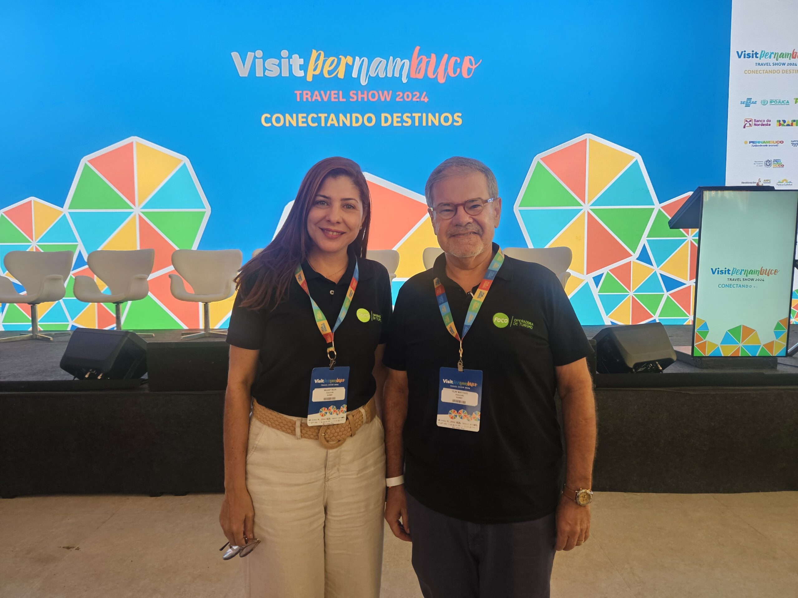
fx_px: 530
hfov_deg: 73.9
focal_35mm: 23
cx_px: 399
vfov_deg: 58.9
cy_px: 299
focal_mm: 5.4
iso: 250
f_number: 1.8
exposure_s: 1/62
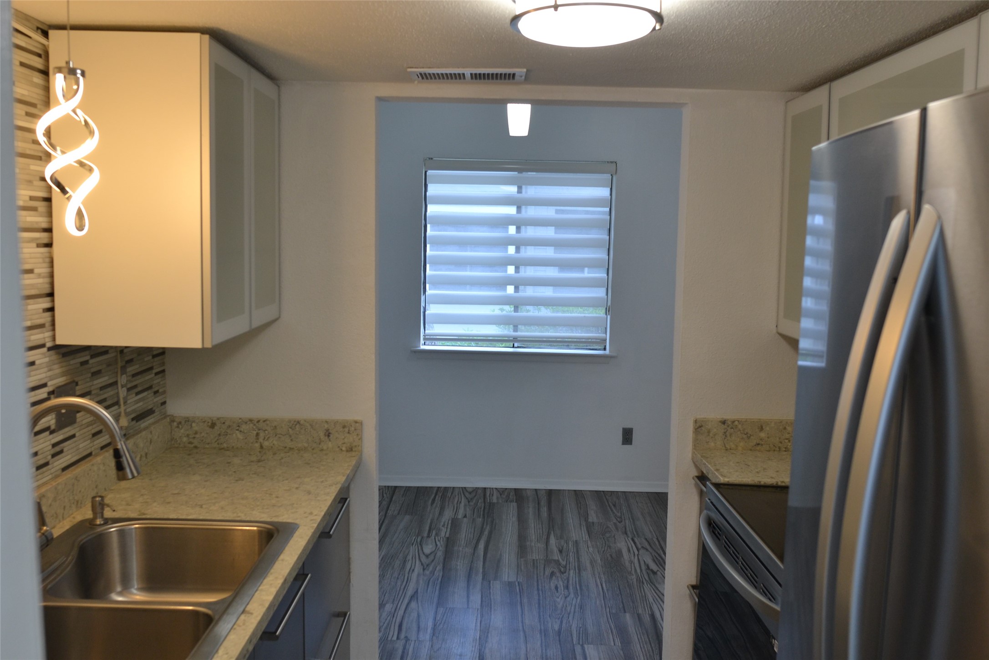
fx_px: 824
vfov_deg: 43.6
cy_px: 330
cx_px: 494
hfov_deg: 61.9
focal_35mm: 30
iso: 400
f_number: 4
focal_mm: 20
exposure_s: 1/60
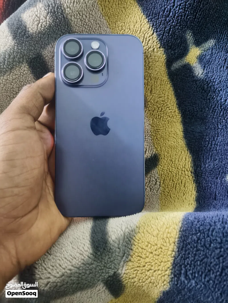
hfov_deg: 58.9
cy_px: 152
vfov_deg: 73.9
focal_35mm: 23
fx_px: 202
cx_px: 114
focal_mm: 5.25
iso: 12476
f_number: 1.7
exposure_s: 1/10
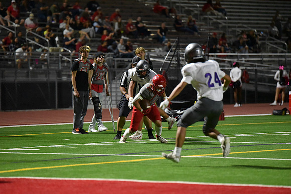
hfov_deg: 10.3
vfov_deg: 6.9
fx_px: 1617
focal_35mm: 200
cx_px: 146
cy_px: 97
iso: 12800
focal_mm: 200
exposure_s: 1/1000
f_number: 2.8
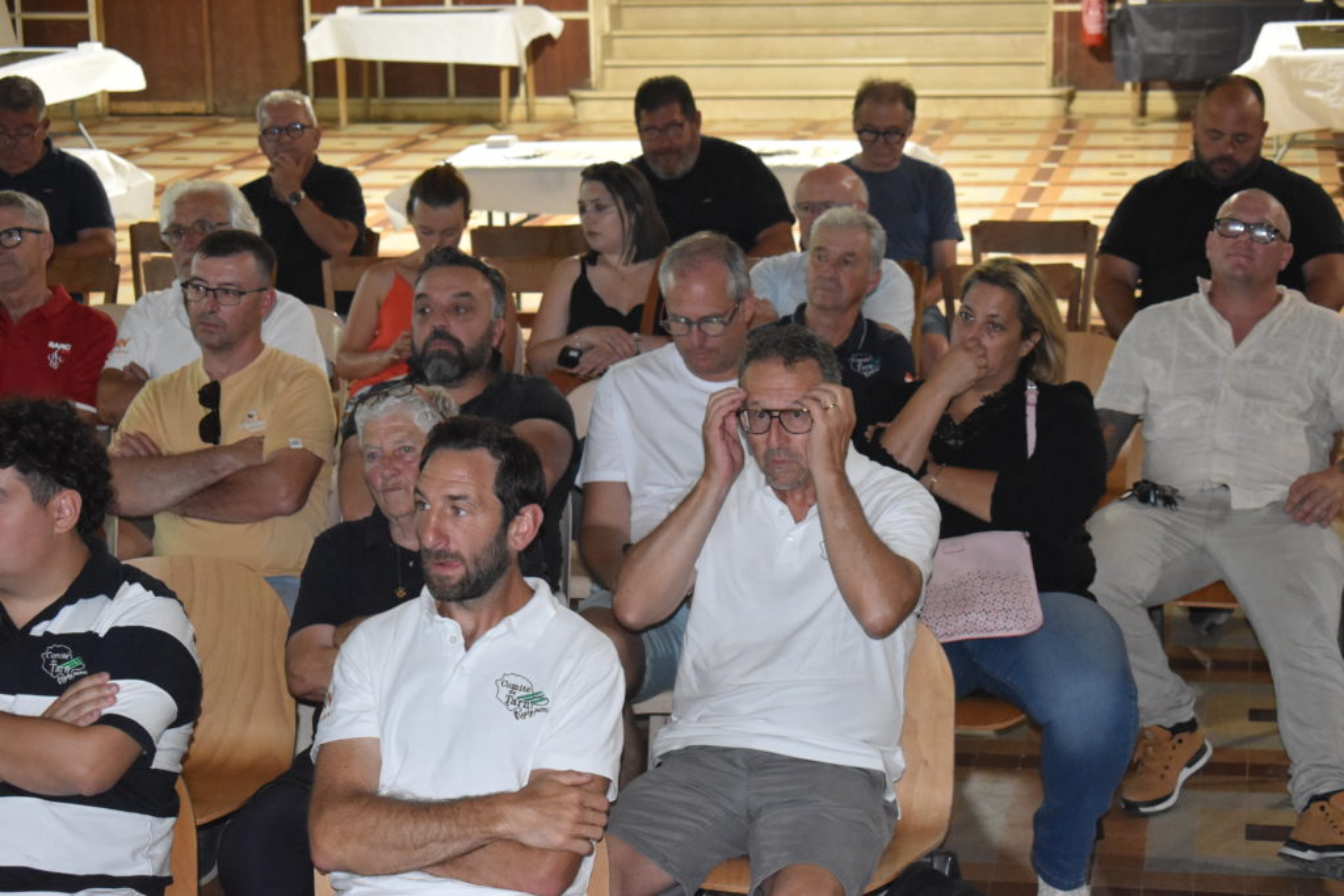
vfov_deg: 16.6
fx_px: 3080
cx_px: 672
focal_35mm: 82
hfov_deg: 24.6
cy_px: 448
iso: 4500
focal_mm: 55
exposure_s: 1/60
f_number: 5.6
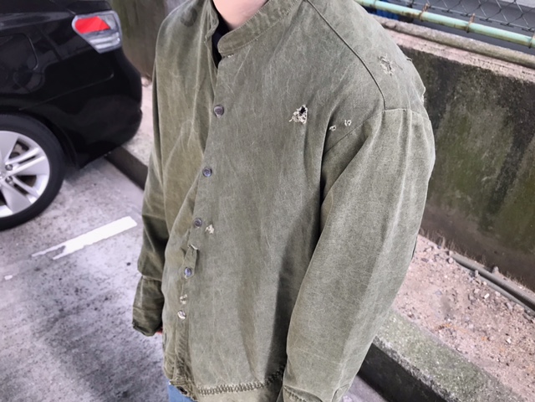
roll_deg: -3.0
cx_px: 268
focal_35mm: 28
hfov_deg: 63.4
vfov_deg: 49.7
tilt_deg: -37.6
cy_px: 201
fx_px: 433
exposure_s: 1/40
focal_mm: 3.99
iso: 25
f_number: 1.8
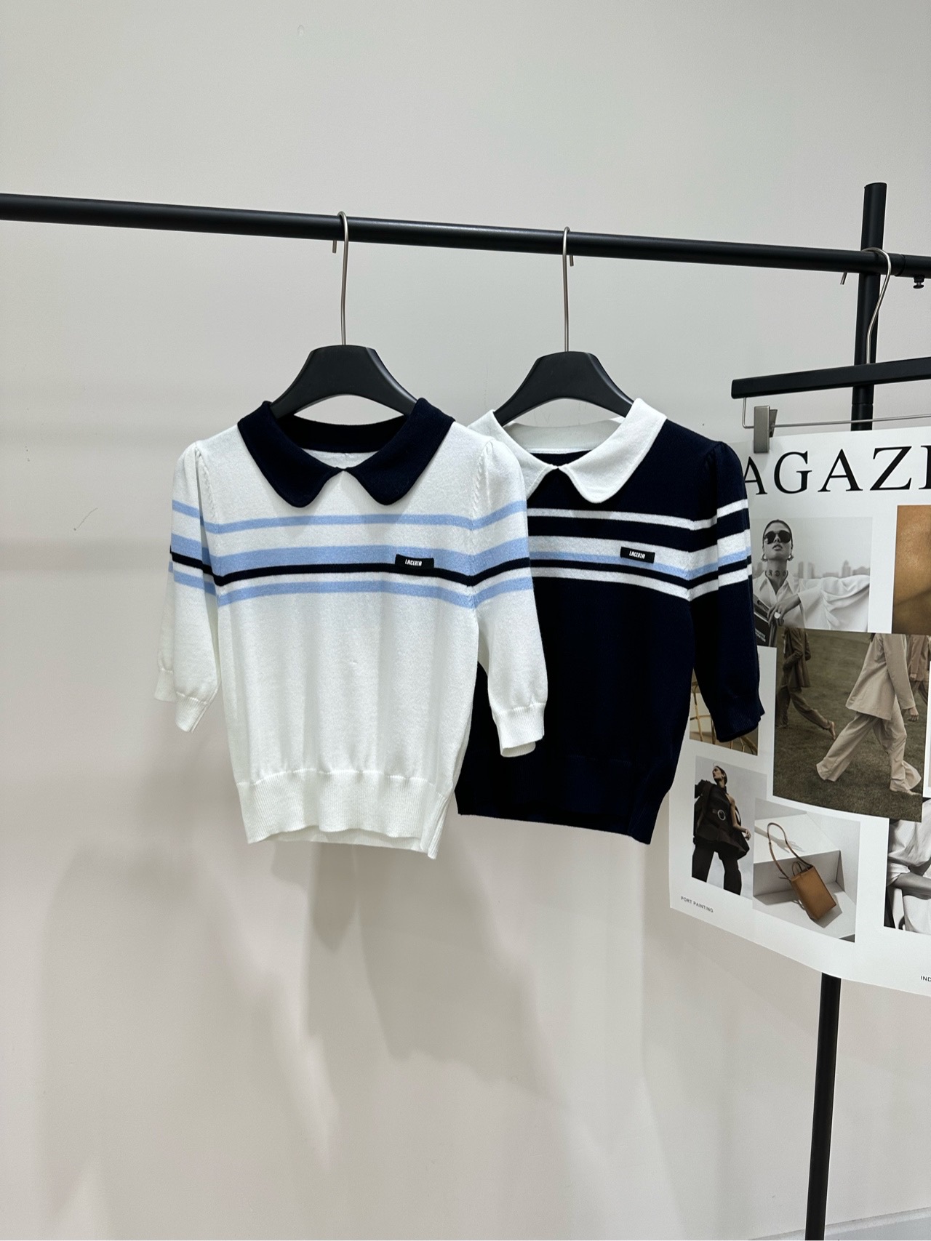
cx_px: 466
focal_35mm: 24
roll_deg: +0.0
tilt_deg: -6.5
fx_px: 861
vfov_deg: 71.6
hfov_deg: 56.8
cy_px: 620
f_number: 1.78
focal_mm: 6.86
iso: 64
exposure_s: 1/171
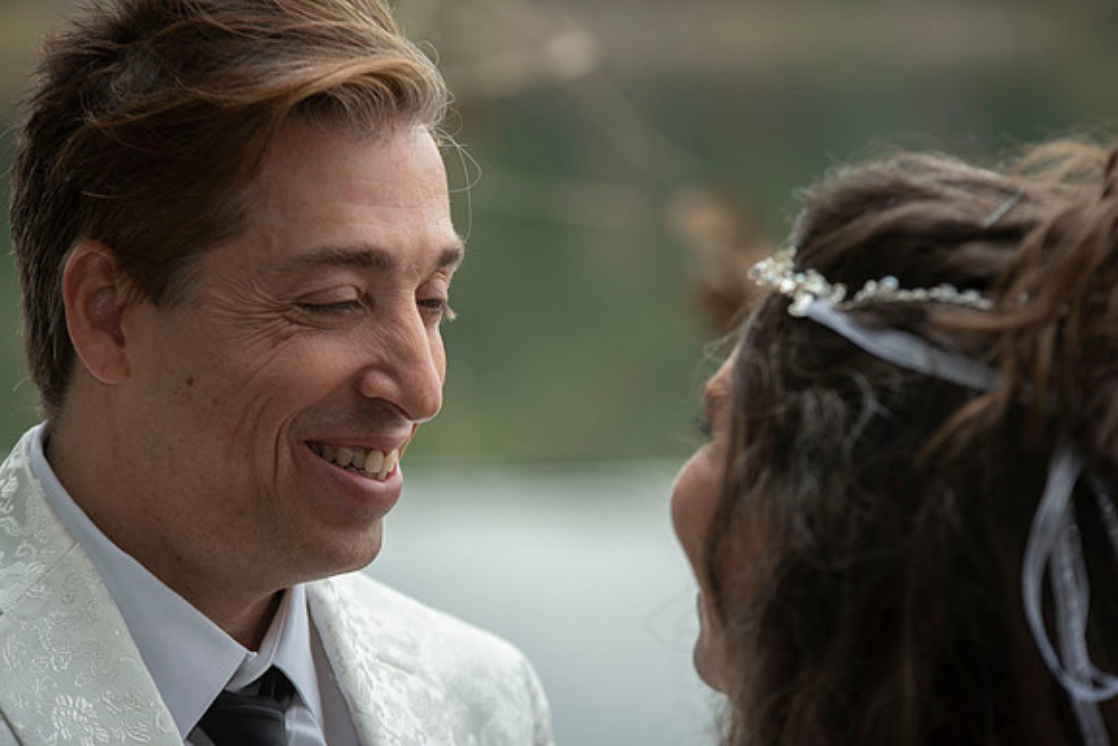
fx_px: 6212
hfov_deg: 10.3
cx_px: 559
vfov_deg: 6.9
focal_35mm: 200
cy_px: 373
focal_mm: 200
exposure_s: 1/200
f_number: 5
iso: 160
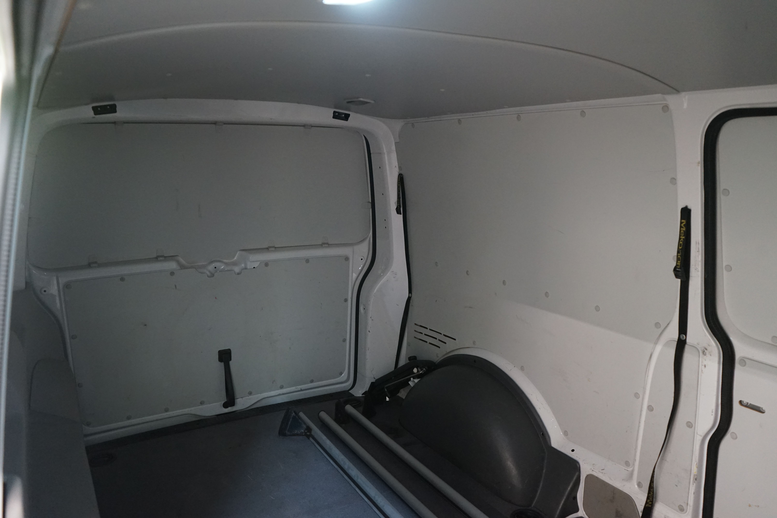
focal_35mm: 28
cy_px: 259
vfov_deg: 46.4
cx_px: 388
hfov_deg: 65.5
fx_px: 604
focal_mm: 28
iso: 3200
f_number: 3.5
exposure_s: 1/30
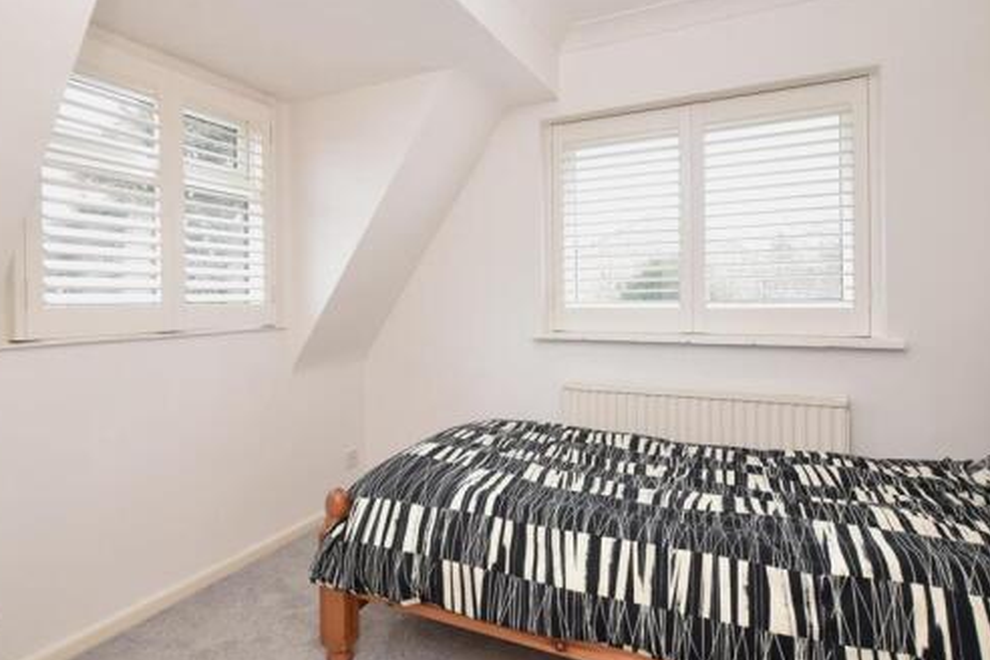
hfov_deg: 83.6
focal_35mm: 20
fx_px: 550
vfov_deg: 61.8
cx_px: 437
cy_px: 303
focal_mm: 10
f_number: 8
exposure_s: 1/25
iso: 500
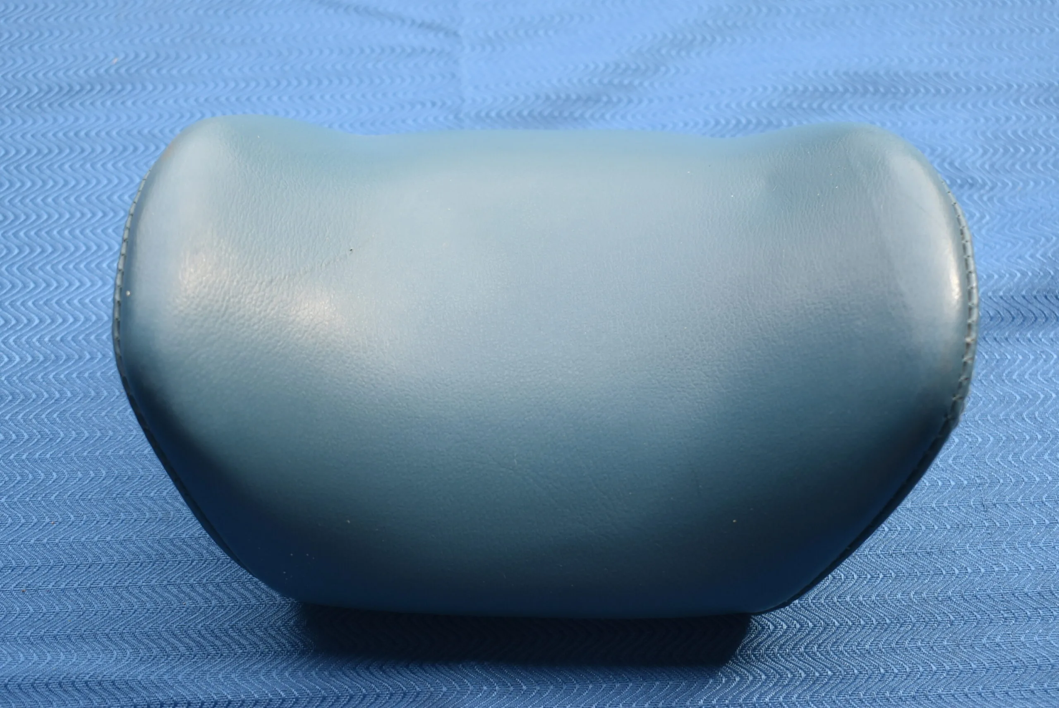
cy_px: 354
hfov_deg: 38.9
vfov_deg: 26.5
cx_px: 530
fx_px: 1501
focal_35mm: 51
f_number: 5.6
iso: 400
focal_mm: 34
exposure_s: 1/250
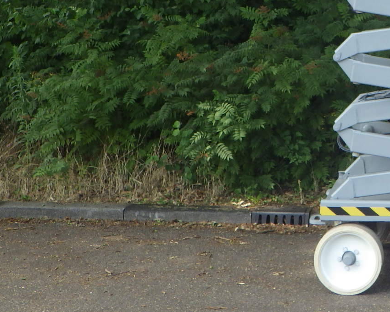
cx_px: 446
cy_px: -34
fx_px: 923
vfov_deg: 18.4
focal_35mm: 80
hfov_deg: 22.3
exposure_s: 1/160
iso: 125
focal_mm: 6.1
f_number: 4.6
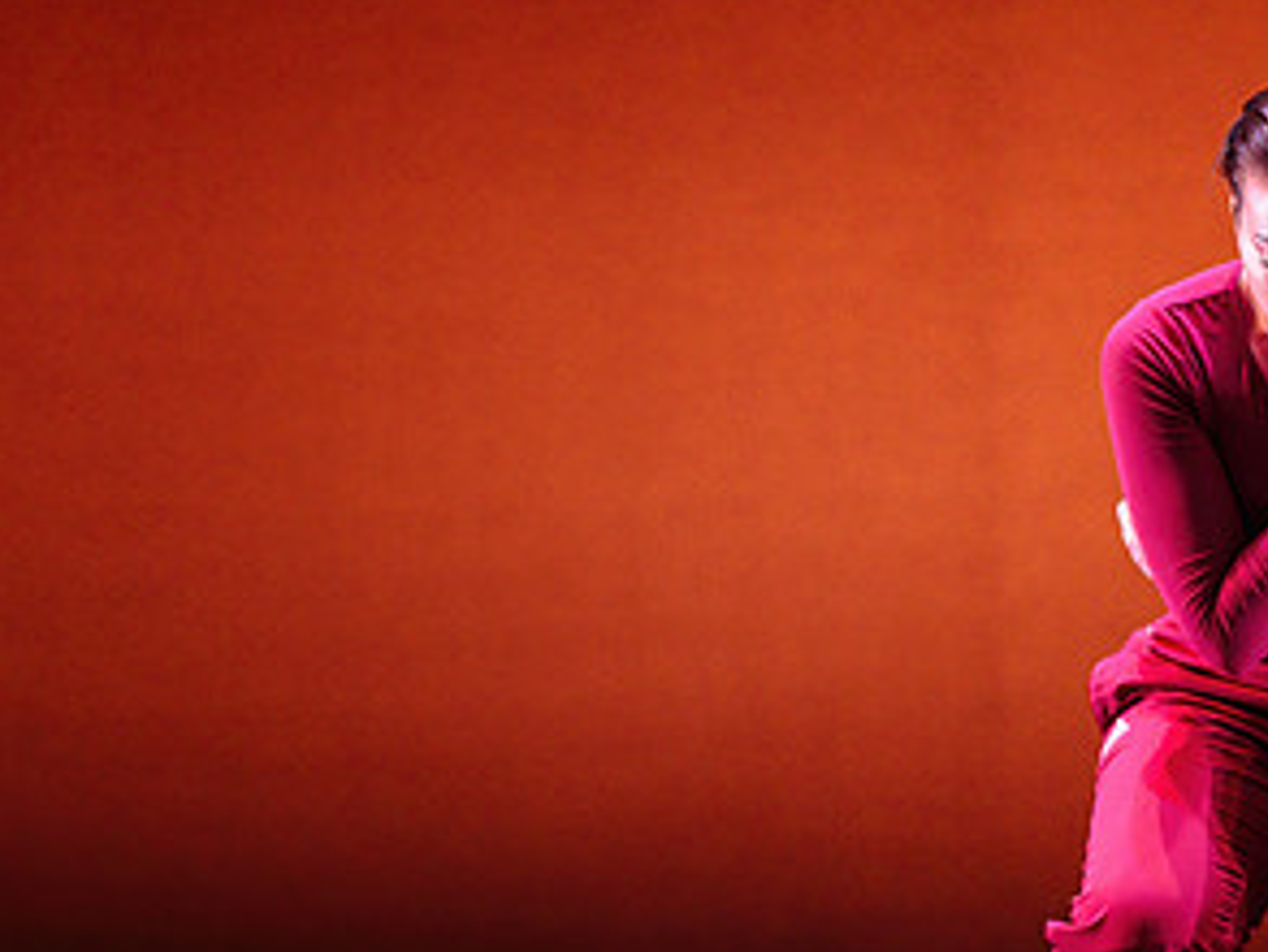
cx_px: 755
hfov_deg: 9.2
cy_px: 662
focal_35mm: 216
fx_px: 7915
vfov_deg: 6.9
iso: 1250
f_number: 1.4
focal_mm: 105
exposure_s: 1/400
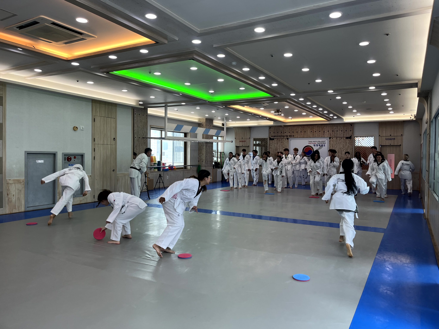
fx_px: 330
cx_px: 220
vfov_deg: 53.1
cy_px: 164
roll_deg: -0.6
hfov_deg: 67.3
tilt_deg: -0.9
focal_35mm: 26
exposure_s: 1/153
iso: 40
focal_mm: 5.1
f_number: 1.6
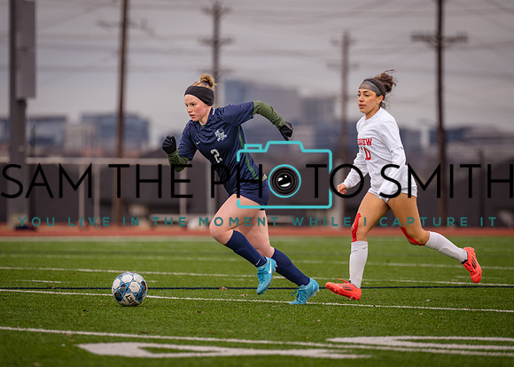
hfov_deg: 6.7
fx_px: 4383
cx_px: 257
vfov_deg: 4.8
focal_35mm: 300
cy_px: 184
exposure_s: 1/1600
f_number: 4
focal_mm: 280
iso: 800
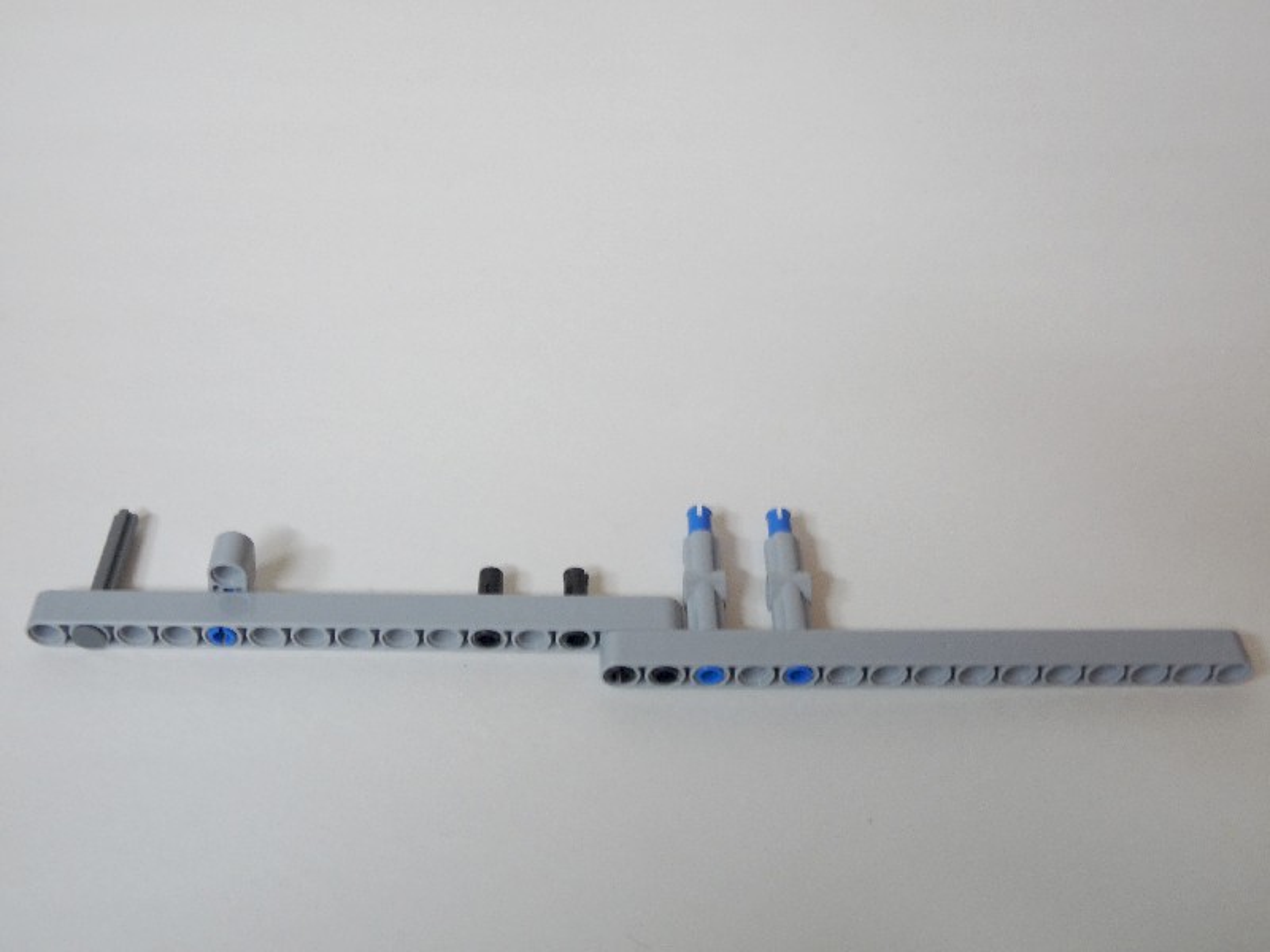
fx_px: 1394
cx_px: 635
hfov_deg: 49.0
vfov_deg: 37.7
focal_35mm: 38
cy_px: 476
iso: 100
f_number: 3
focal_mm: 6.8
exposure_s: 1/13
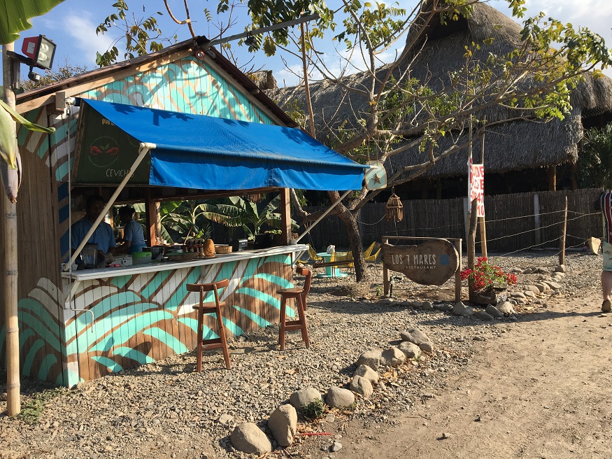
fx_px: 513
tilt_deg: -2.1
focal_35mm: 29
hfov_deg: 61.7
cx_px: 306
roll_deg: +3.9
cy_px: 230
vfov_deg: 48.2
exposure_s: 1/1148
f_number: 2.2
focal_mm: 4.15
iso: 25
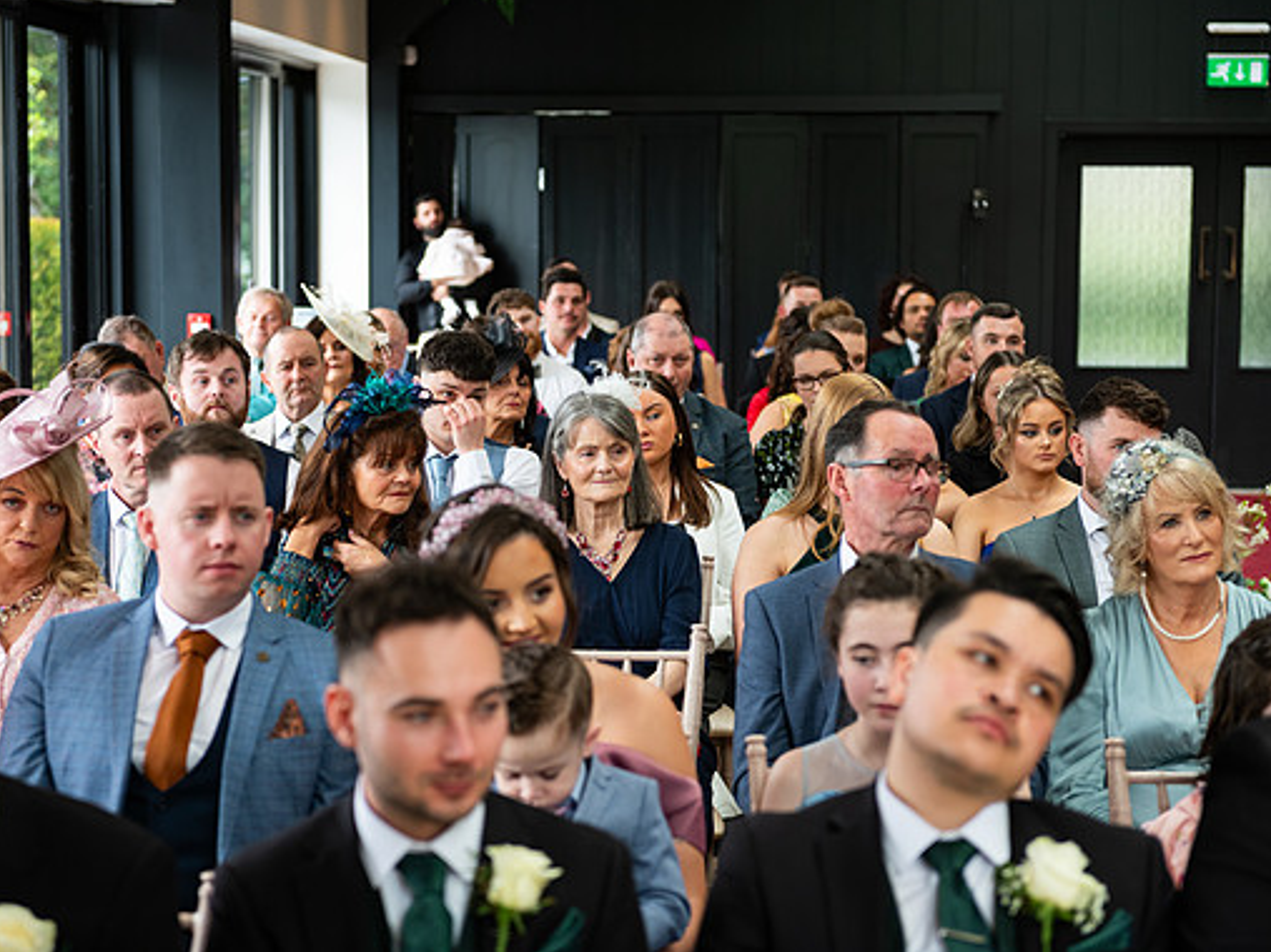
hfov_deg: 25.3
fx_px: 2827
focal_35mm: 77
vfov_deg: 19.1
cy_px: 470
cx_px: 599
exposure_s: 1/200
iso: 400
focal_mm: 70
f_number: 3.5
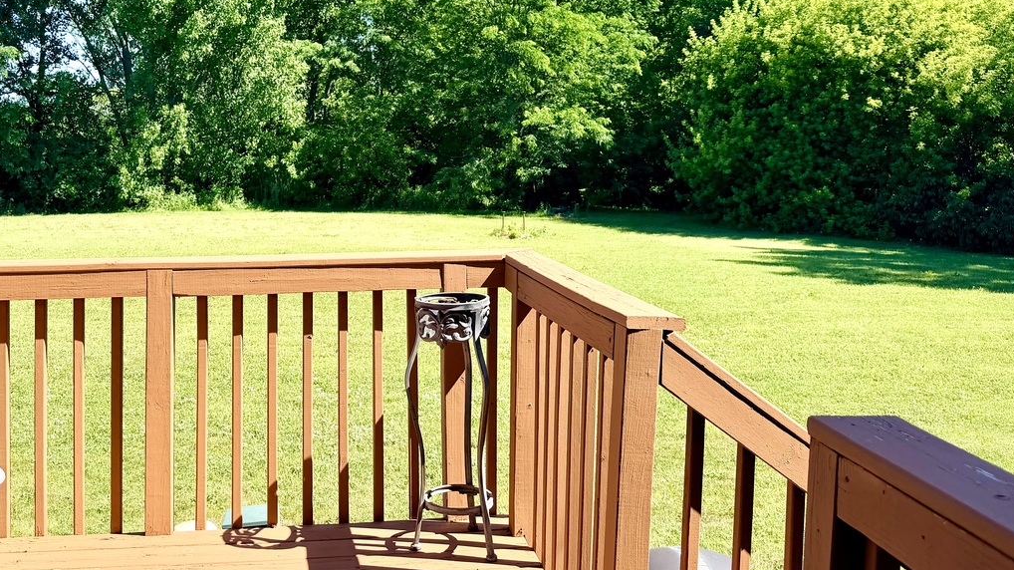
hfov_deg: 53.5
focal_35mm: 37
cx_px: 390
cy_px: 143
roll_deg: -0.3
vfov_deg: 31.4
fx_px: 995
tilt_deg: -1.6
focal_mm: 6.76
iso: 80
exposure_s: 1/2000
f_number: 1.78
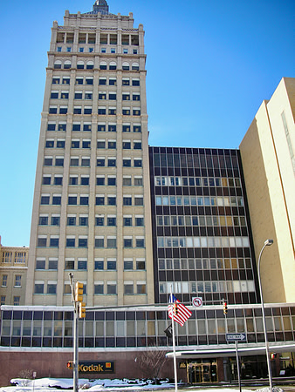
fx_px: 397
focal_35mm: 35
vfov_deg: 52.6
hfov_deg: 40.7
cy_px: 196
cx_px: 148
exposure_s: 1/341
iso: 50
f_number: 3
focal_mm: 5.8
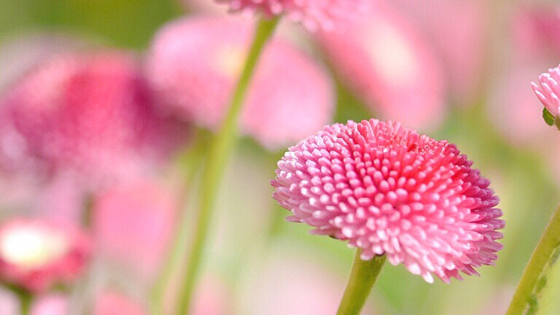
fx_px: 5171
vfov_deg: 3.5
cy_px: 136
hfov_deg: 6.2
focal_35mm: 348
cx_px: 427
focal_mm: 105
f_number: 3.3
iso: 100
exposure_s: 1/1000
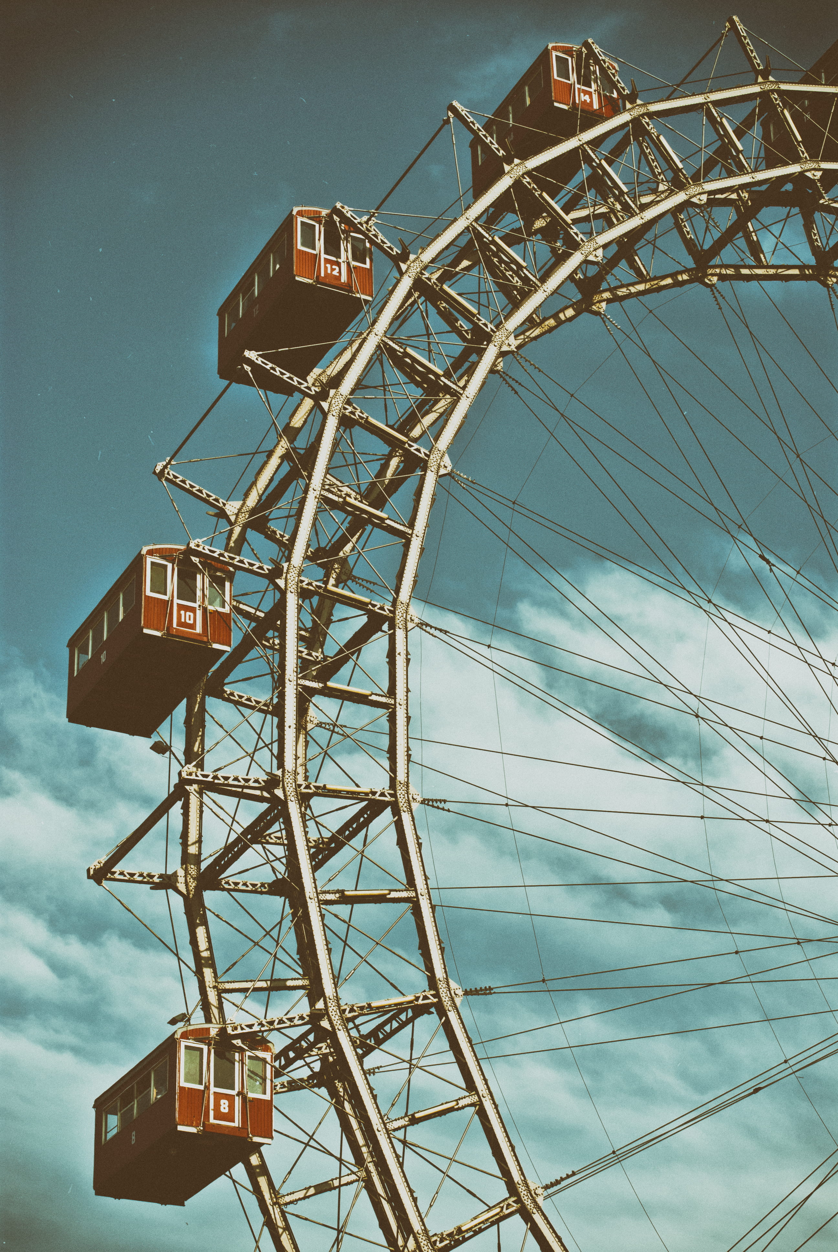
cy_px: 626
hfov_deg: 18.2
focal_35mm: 75
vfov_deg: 27.0
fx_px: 2611
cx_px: 419
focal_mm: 50
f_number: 11
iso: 100
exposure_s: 1/100
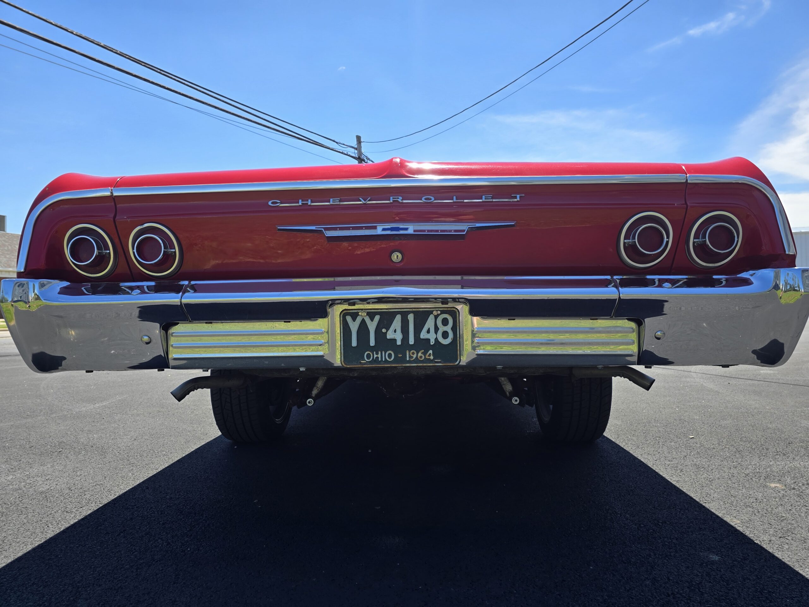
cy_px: 304
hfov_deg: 73.9
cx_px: 404
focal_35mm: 23
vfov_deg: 58.9
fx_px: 538
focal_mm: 6.3
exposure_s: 1/408
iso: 12
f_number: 1.7
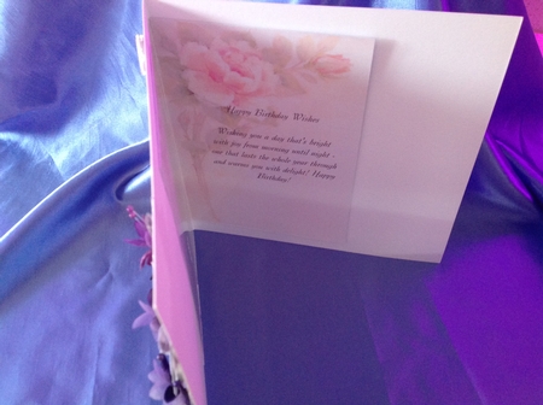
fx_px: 548
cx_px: 272
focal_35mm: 35
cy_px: 202
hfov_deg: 52.7
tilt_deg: -47.6
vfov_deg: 40.6
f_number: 2.4
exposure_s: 1/15
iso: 200
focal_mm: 4.28
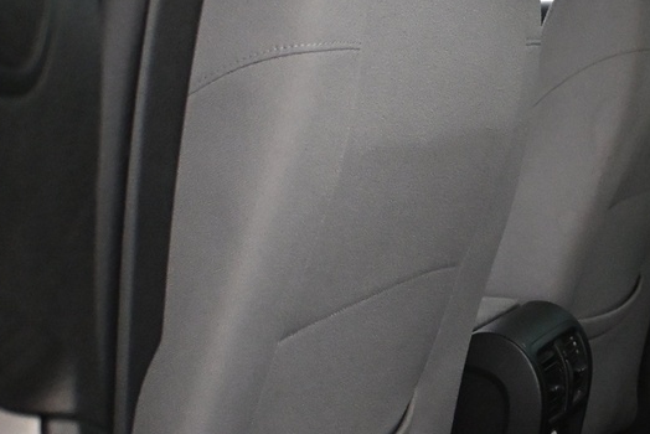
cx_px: 907
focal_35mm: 141
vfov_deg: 9.7
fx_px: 2553
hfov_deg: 13.8
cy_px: 320
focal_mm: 30.5
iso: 3200
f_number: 4.8
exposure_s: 1/80
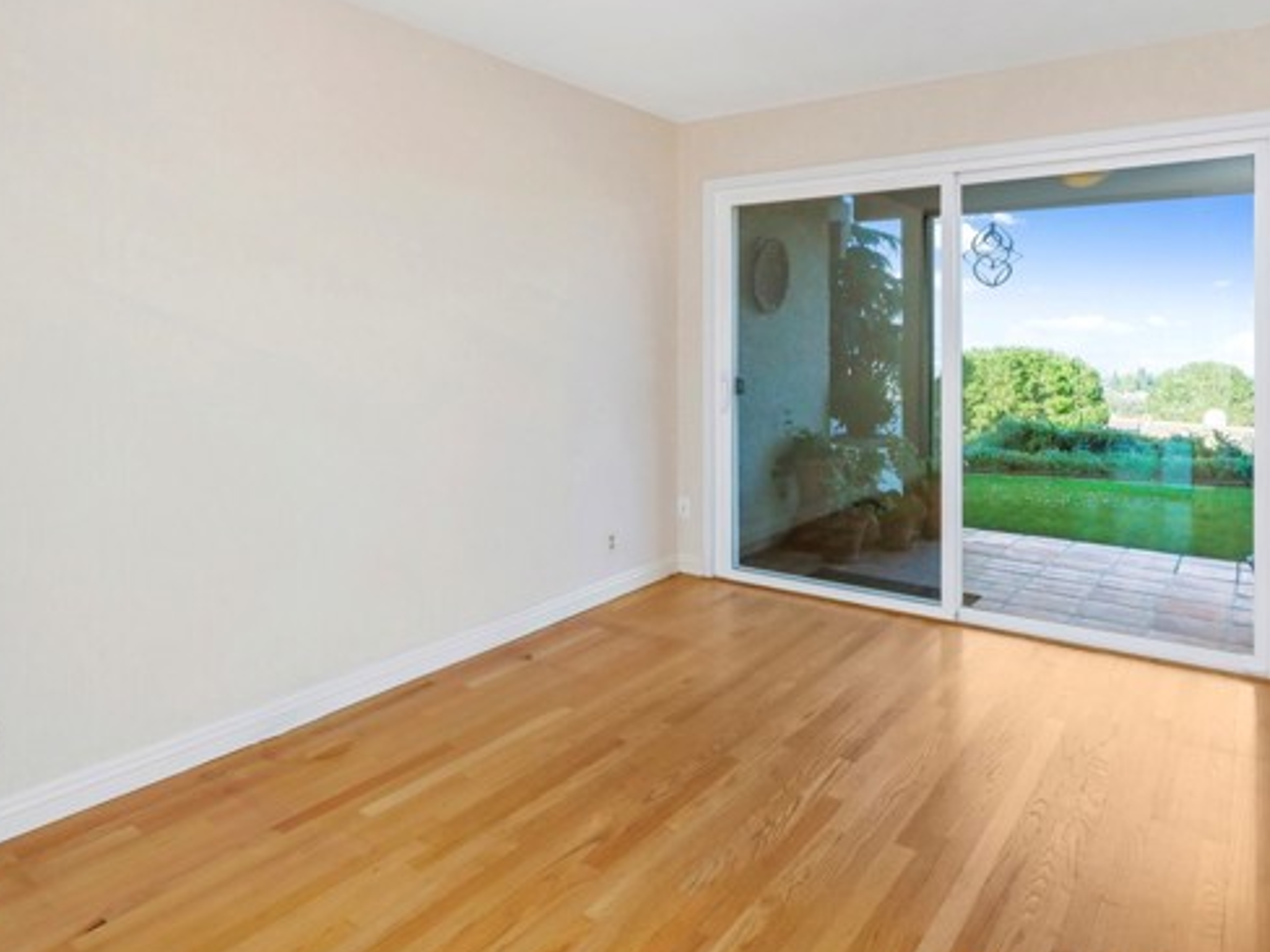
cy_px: 403
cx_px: 713
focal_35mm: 21
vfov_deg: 63.1
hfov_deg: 78.6
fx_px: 770
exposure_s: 1/320
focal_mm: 8
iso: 1250
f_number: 9
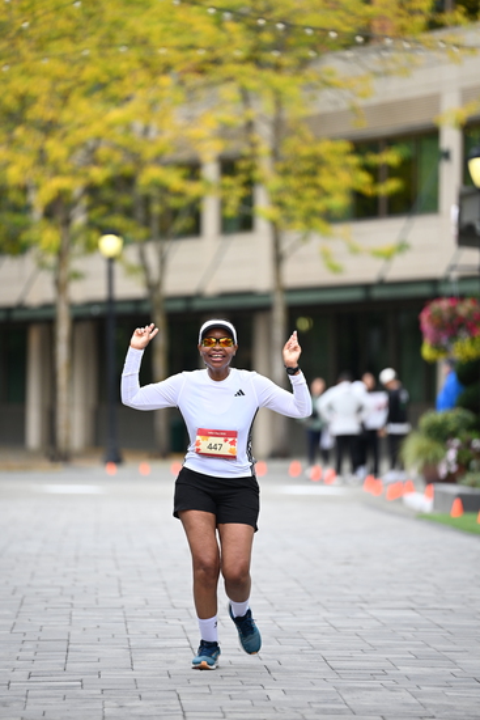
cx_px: 240
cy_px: 360
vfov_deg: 10.3
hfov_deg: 6.9
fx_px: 3997
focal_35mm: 200
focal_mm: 200
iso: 640
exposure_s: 1/2000
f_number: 2.8
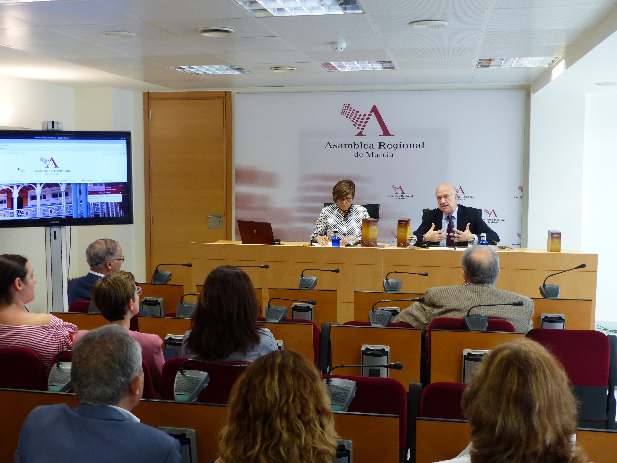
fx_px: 749
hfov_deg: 44.8
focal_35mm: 42
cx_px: 295
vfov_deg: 34.3
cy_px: 240
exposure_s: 1/60
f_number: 2.8
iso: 200
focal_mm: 7.1
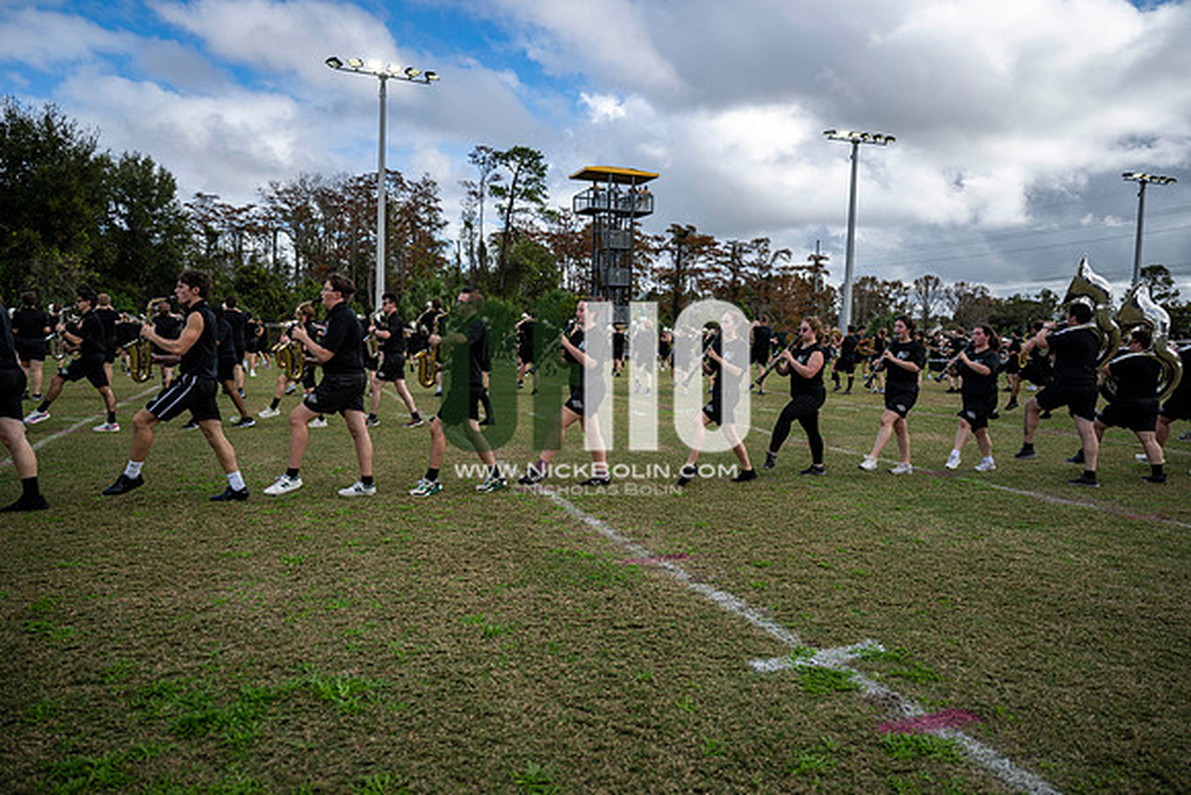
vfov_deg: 53.2
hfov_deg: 73.7
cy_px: 398
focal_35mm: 24
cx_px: 596
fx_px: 794
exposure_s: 1/1250
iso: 80
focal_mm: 24
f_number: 2.8
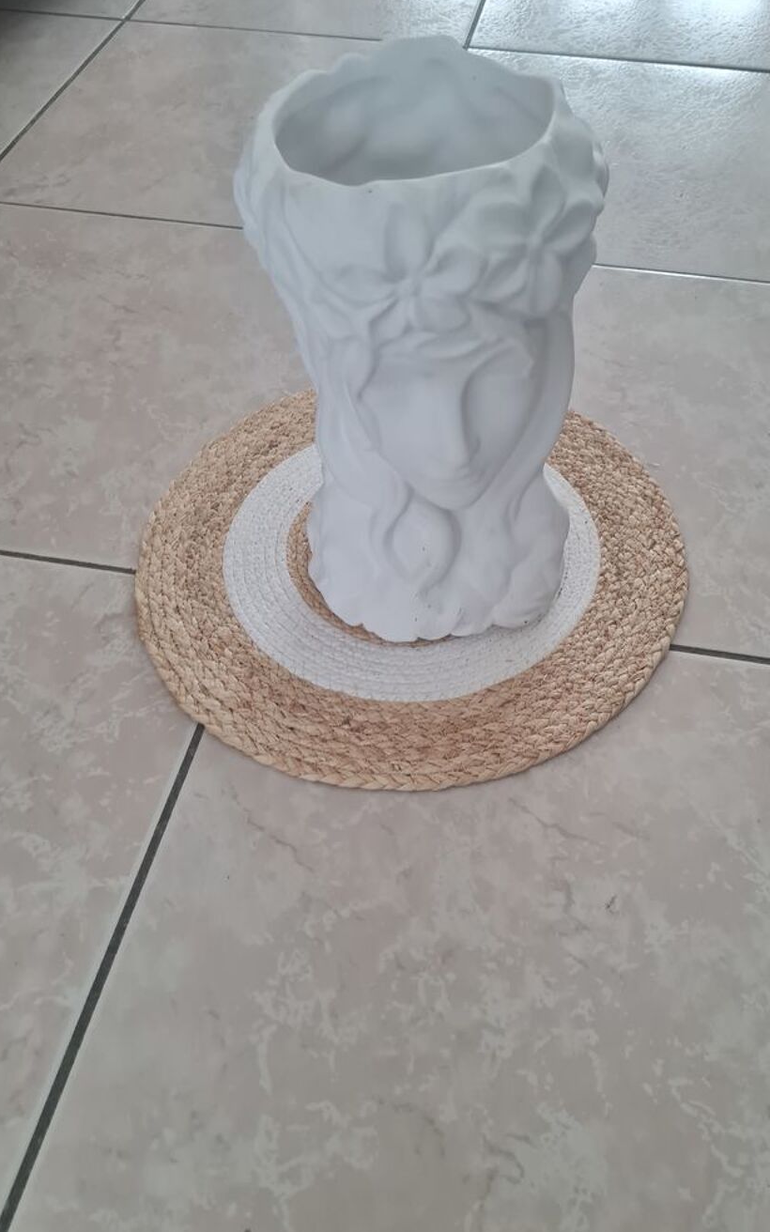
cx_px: 458
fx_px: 940
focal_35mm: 28
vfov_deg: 66.5
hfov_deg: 44.3
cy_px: 616
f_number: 1.8
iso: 200
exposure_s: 1/50
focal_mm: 5.4
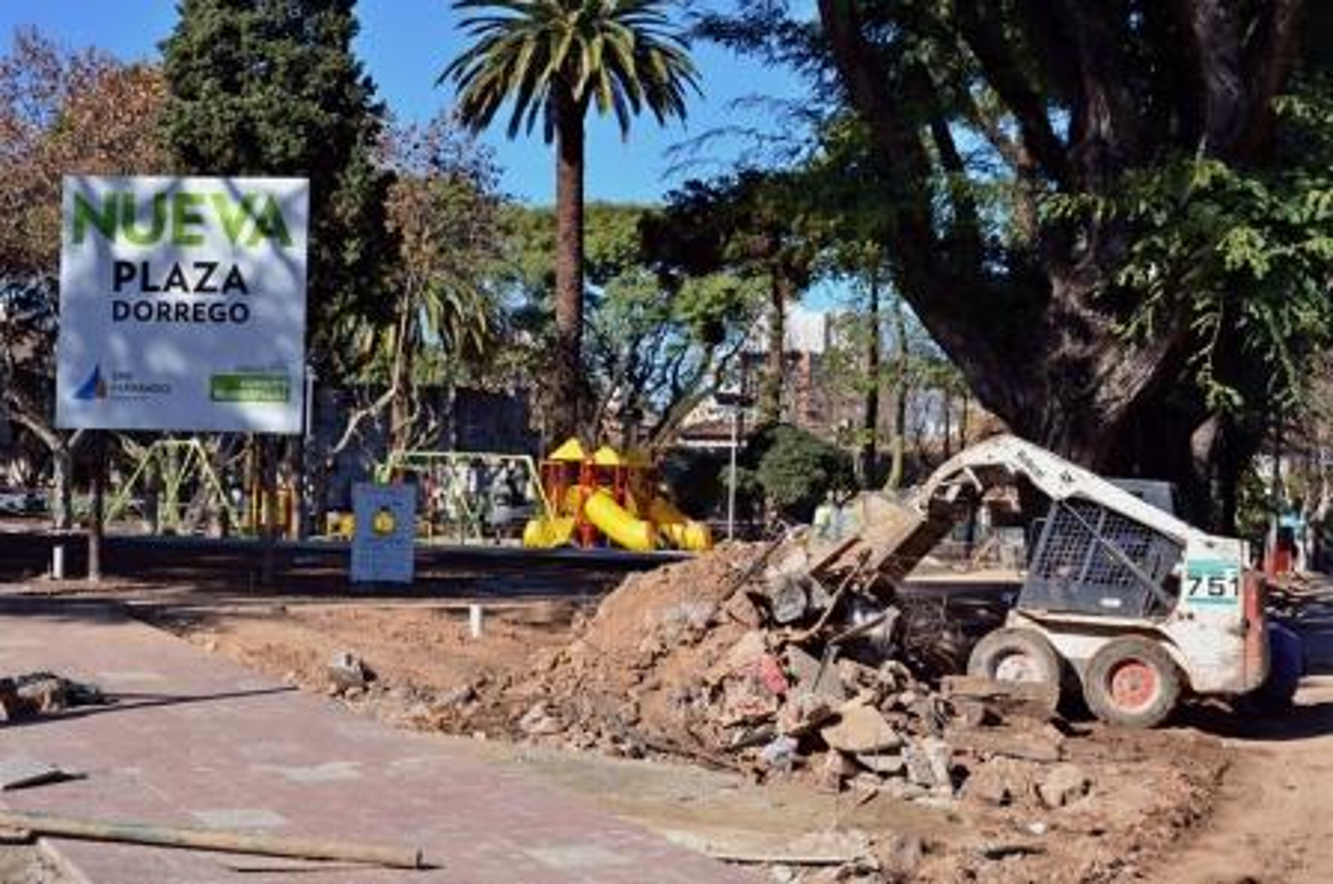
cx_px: 666
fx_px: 2218
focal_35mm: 60
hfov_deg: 33.5
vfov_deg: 22.5
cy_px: 442
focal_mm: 40
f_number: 9
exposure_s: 1/640
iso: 400
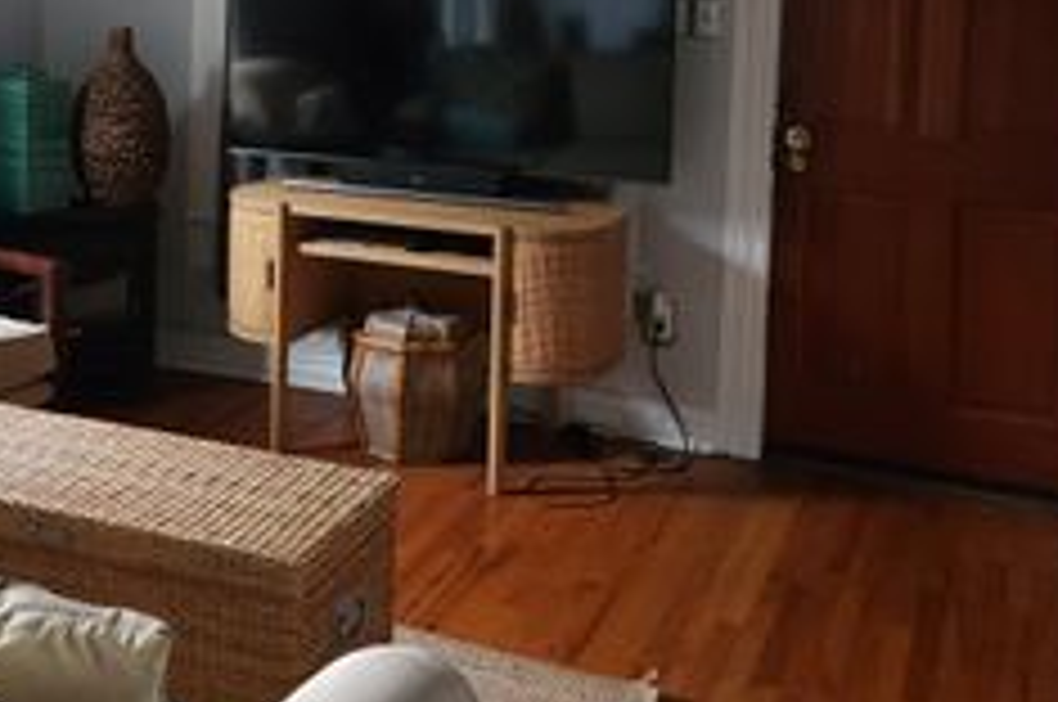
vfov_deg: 25.6
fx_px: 1497
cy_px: 79
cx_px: 306
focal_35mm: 51
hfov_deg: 38.2
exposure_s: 1/40
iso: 320
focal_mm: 5.4
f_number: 1.8
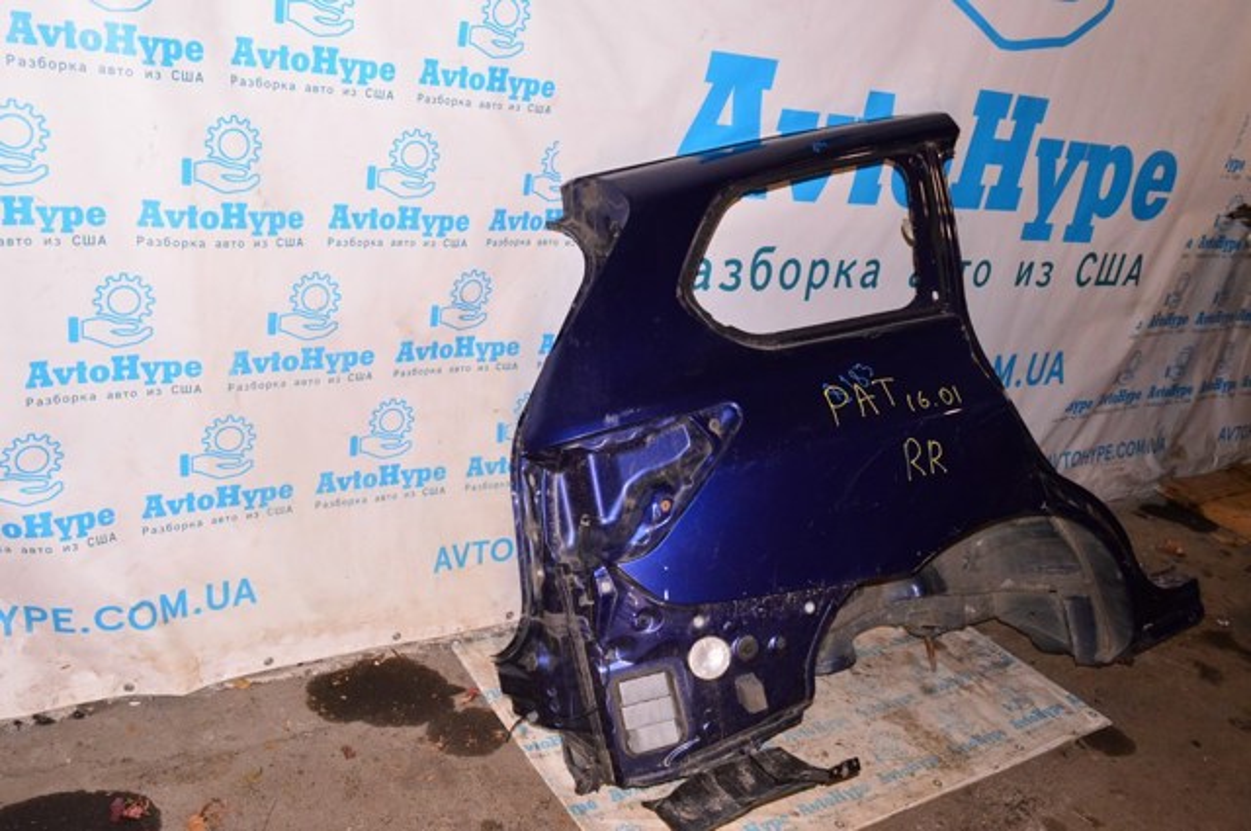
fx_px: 1041
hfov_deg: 62.0
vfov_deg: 43.5
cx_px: 626
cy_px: 416
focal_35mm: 30
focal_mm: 20
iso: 1600
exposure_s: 1/160
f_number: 8
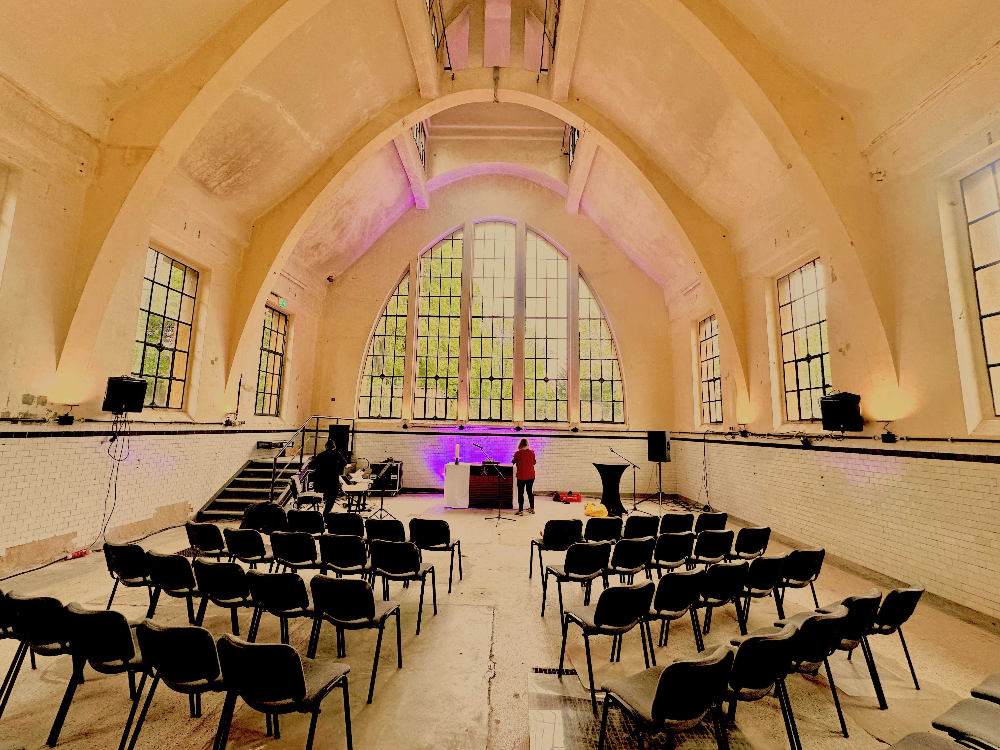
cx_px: 500
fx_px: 404
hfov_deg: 102.1
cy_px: 375
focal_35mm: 14
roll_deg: -1.6
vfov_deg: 85.7
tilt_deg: +7.9
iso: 100
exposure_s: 1/100
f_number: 2.2
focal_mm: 2.22
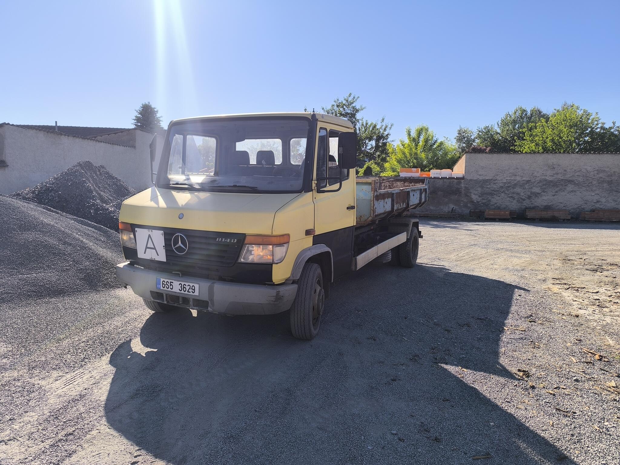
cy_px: 232
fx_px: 412
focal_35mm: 23
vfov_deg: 58.9
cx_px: 310
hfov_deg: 73.9
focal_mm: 6.14
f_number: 1.65
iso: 50
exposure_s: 1/1089
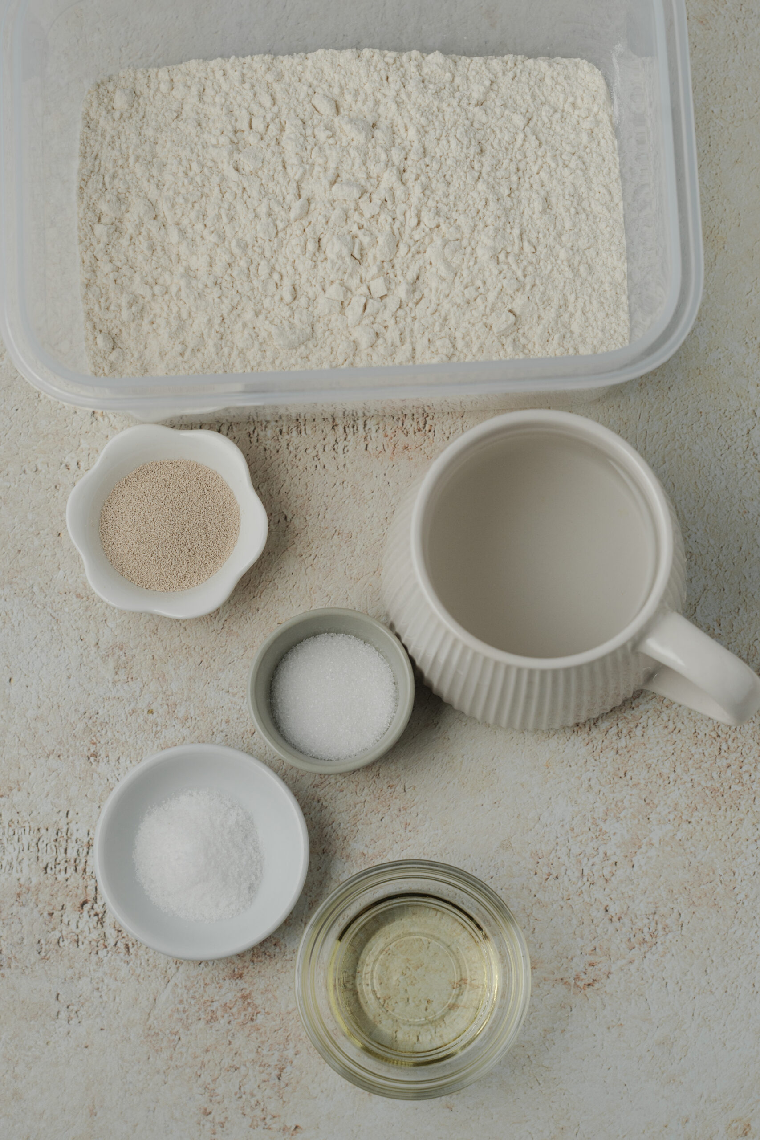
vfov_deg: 39.6
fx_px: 1583
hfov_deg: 27.0
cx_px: 380
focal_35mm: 50
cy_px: 570
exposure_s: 1/60
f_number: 6.3
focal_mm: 50
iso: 200
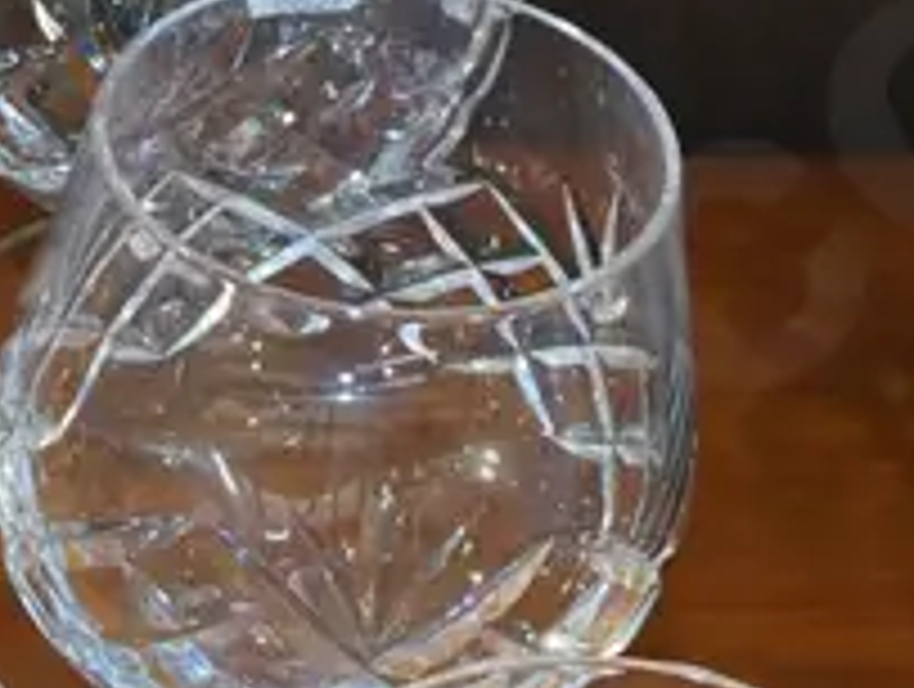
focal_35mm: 151
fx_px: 3994
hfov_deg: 12.6
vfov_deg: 9.6
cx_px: -293
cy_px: 1034
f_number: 5.6
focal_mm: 15
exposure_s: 1/60
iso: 1600
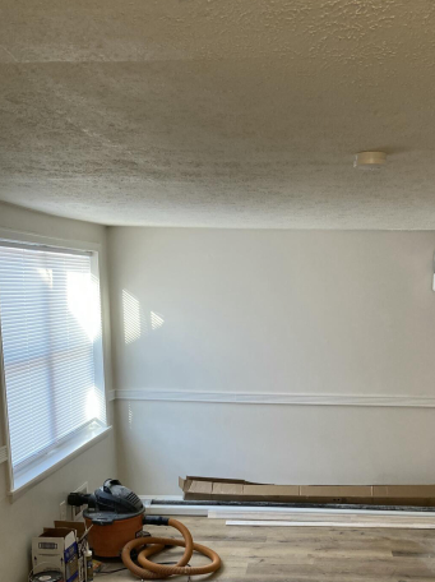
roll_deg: -1.5
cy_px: 421
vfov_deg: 44.6
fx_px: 688
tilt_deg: -9.7
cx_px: 269
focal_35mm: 41
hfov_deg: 34.9
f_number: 1.8
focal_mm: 3.99
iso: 64
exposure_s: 1/60
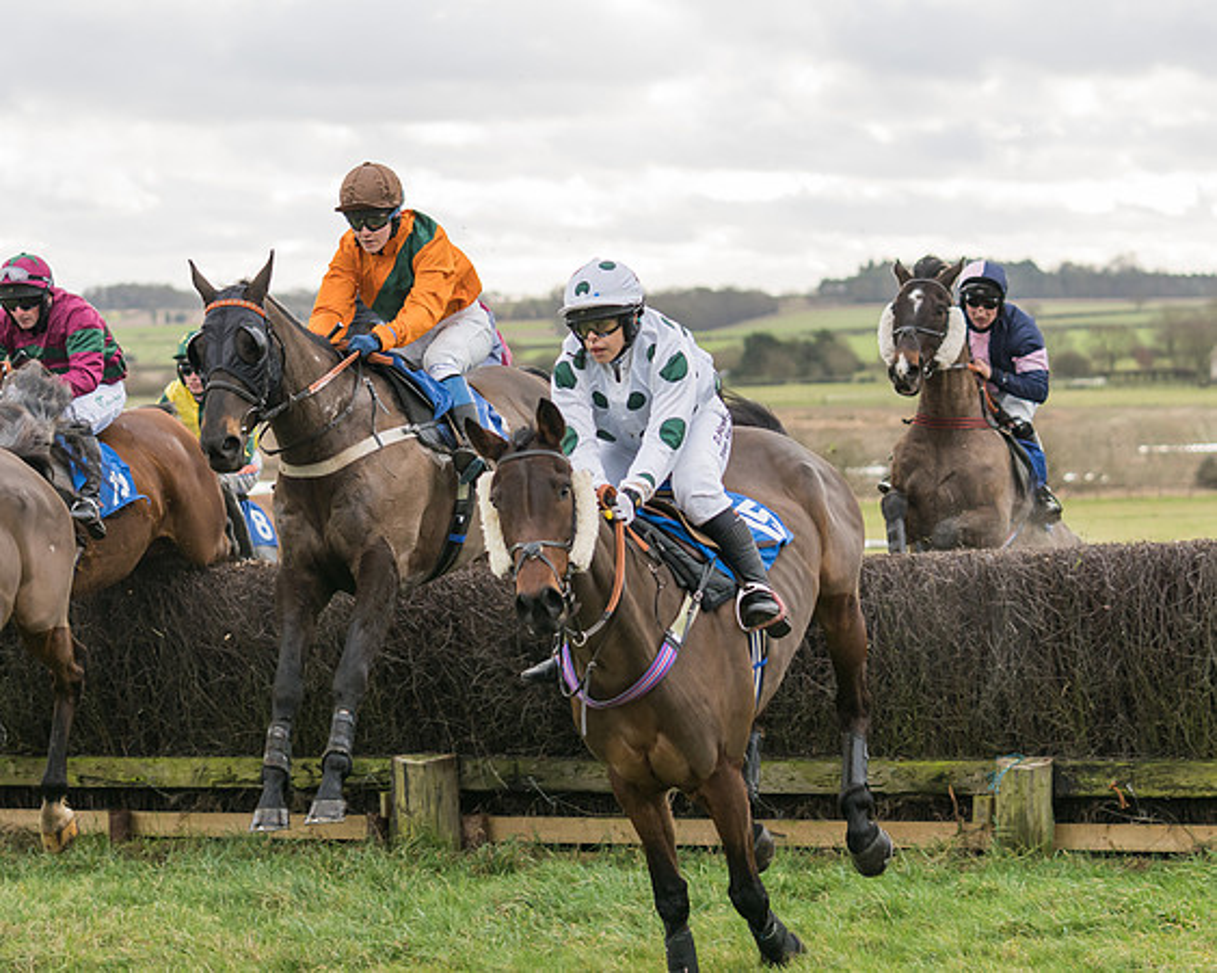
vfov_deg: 11.8
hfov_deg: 14.8
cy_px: 437
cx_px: 412
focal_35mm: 130
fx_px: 4691
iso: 400
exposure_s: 1/1000
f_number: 2.8
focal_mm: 70
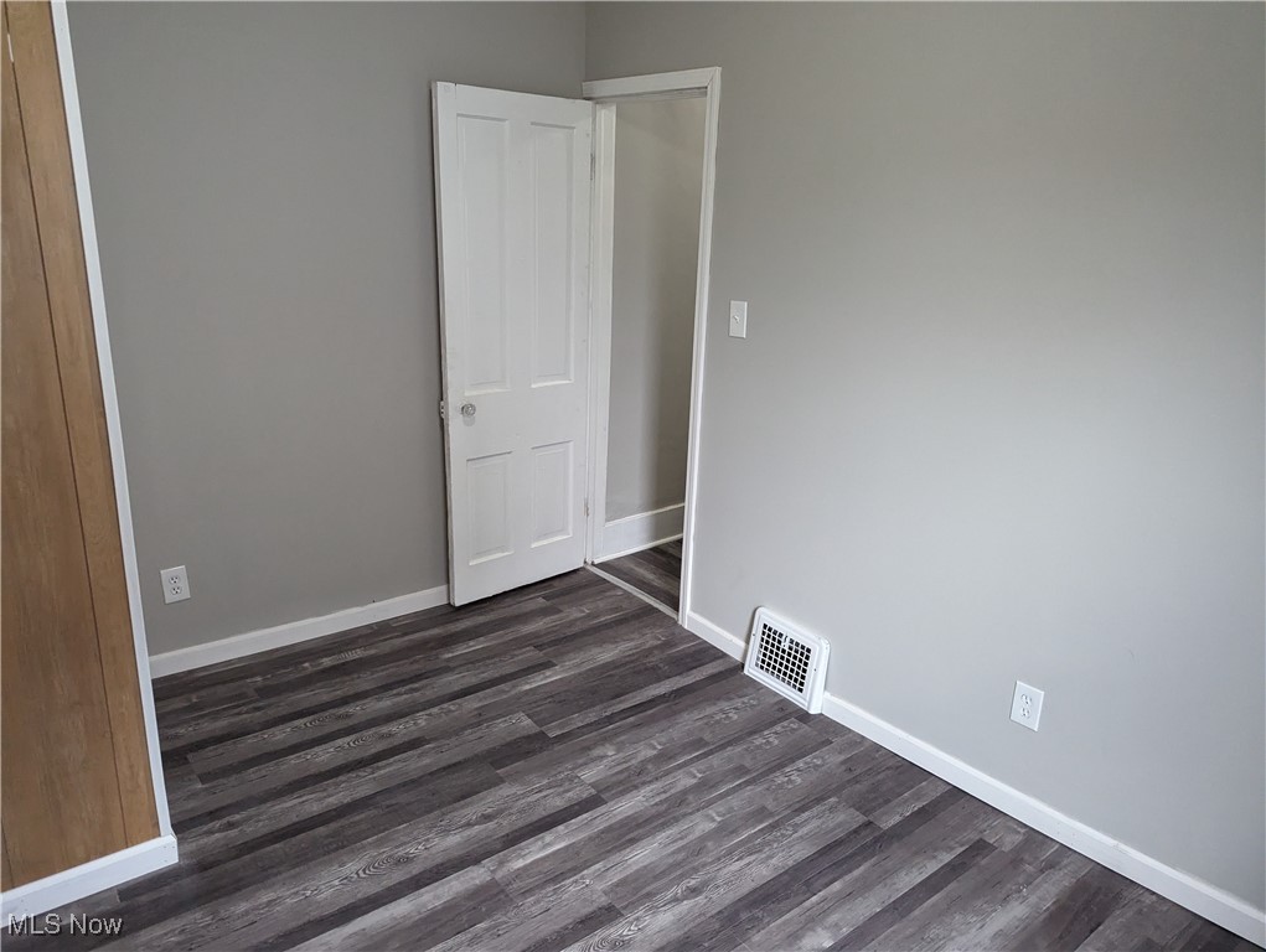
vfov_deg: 56.9
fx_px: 879
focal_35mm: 24
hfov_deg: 71.5
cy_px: 476
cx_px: 633
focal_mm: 6.81
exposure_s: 1/446
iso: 2396
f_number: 1.85
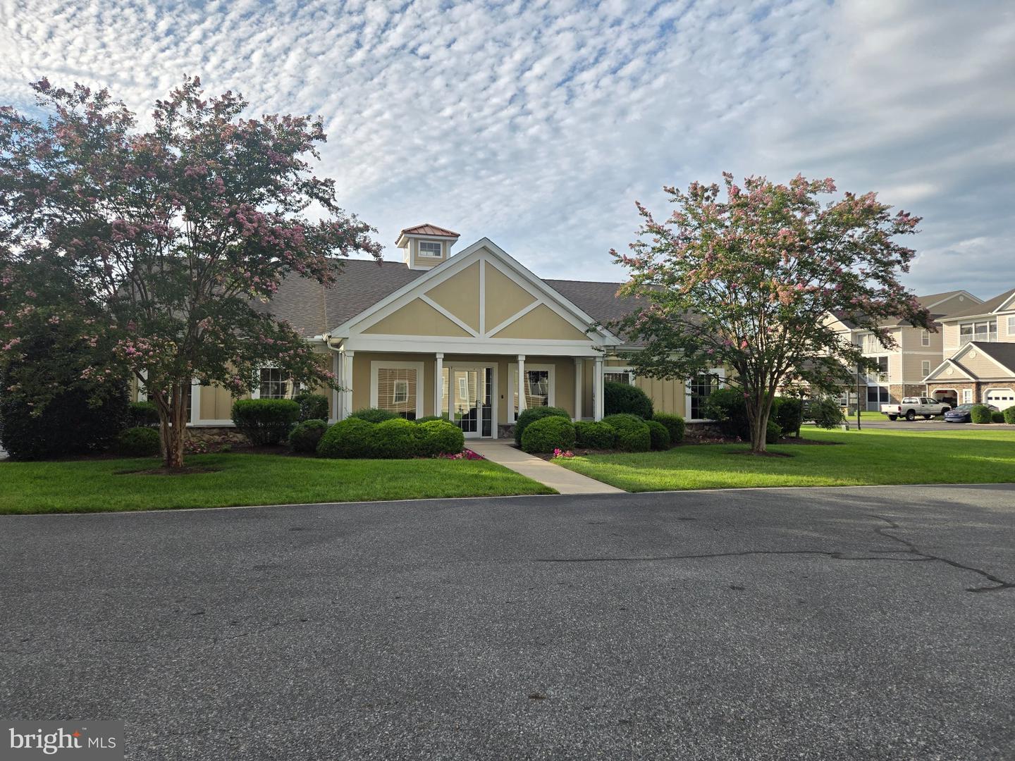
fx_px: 674
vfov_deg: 58.9
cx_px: 508
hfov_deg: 73.9
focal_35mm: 23
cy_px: 380
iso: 25
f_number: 1.8
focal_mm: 5.4
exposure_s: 1/1799
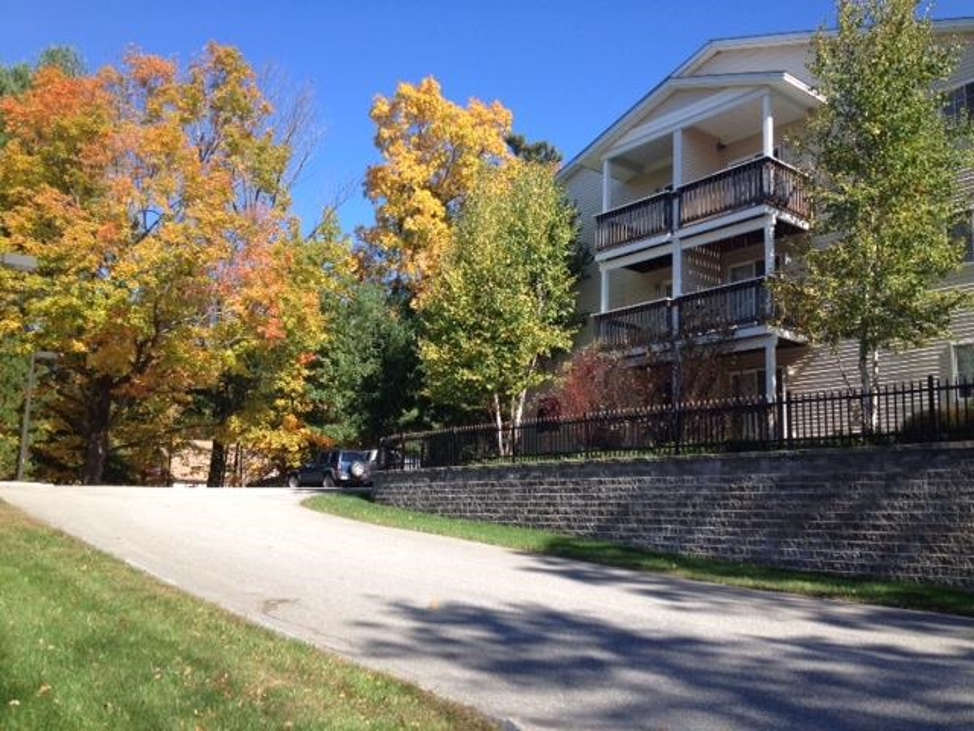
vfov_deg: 40.7
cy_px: 366
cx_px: 487
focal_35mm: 35
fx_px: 985
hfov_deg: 52.6
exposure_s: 1/863
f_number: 2.4
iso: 50
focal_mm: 4.28
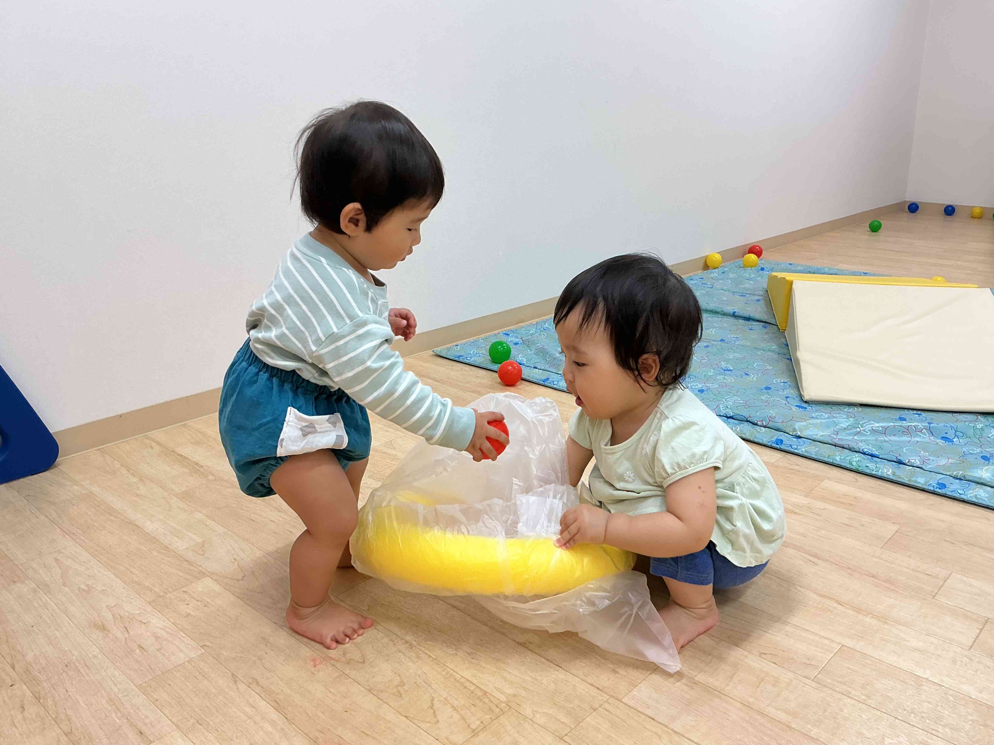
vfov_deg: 48.2
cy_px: 372
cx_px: 497
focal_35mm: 29
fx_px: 833
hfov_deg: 61.7
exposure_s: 1/120
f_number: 1.8
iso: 50
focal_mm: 3
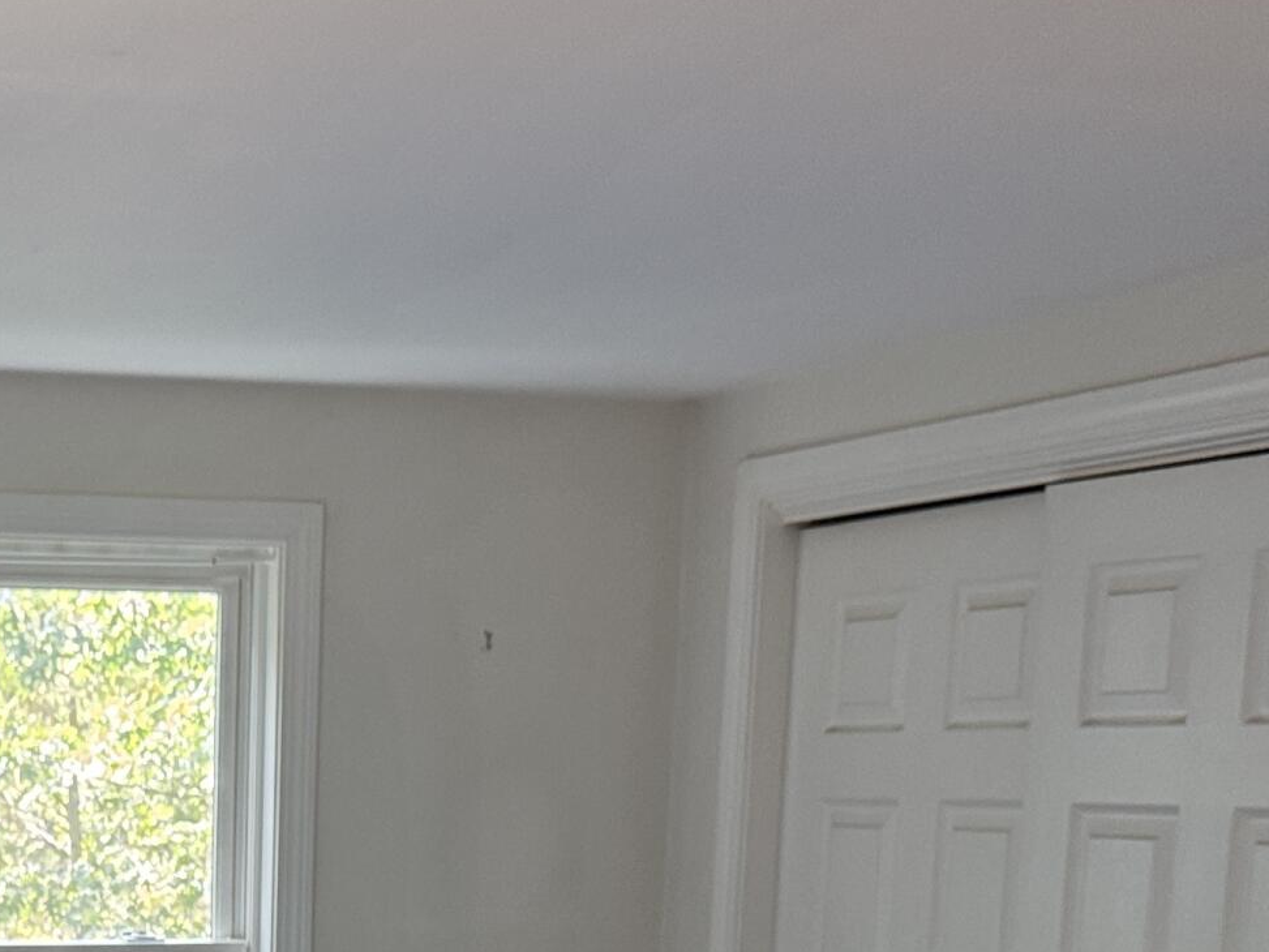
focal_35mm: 74
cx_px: 85
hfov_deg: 25.4
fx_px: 2713
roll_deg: -1.0
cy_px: 1285
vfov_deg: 18.3
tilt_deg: -11.2
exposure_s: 1/60
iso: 400
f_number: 1.78
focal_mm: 6.76
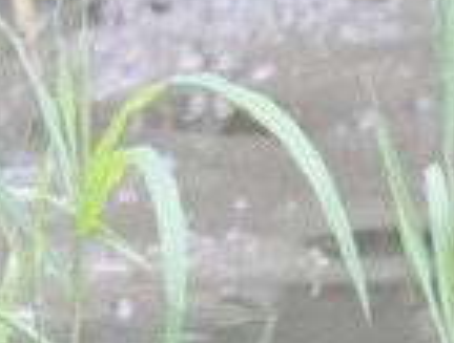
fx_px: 34977
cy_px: 304
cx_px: -530
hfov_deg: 0.7
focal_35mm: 2658
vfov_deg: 0.6
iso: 1600
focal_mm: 300
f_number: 5.6
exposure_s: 1/400
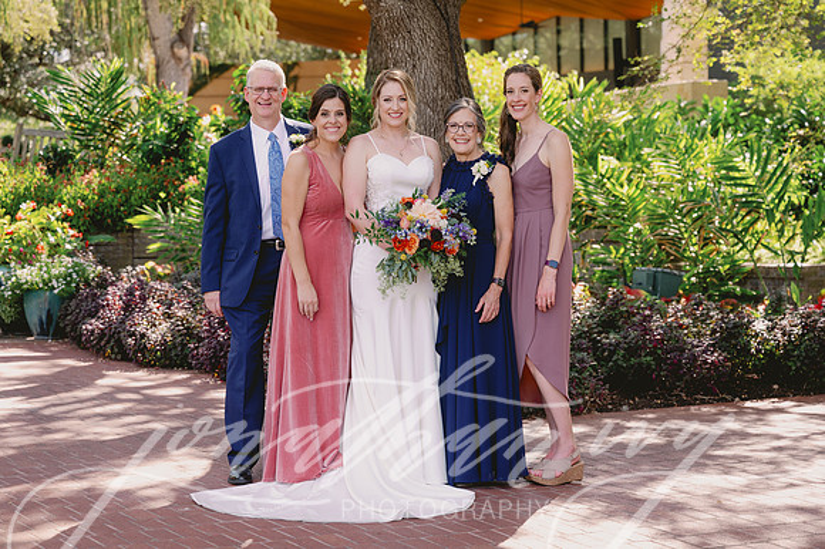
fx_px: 1862
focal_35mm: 81
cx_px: 412
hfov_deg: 25.0
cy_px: 245
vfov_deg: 16.8
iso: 100
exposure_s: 1/200
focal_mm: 70
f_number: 3.5
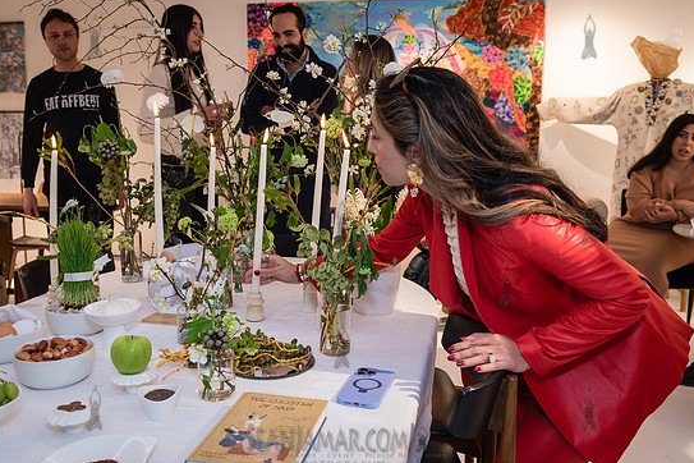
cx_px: 341
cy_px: 222
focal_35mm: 33
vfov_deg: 40.0
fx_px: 636
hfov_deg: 57.2
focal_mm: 29
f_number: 4
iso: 1600
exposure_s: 1/200
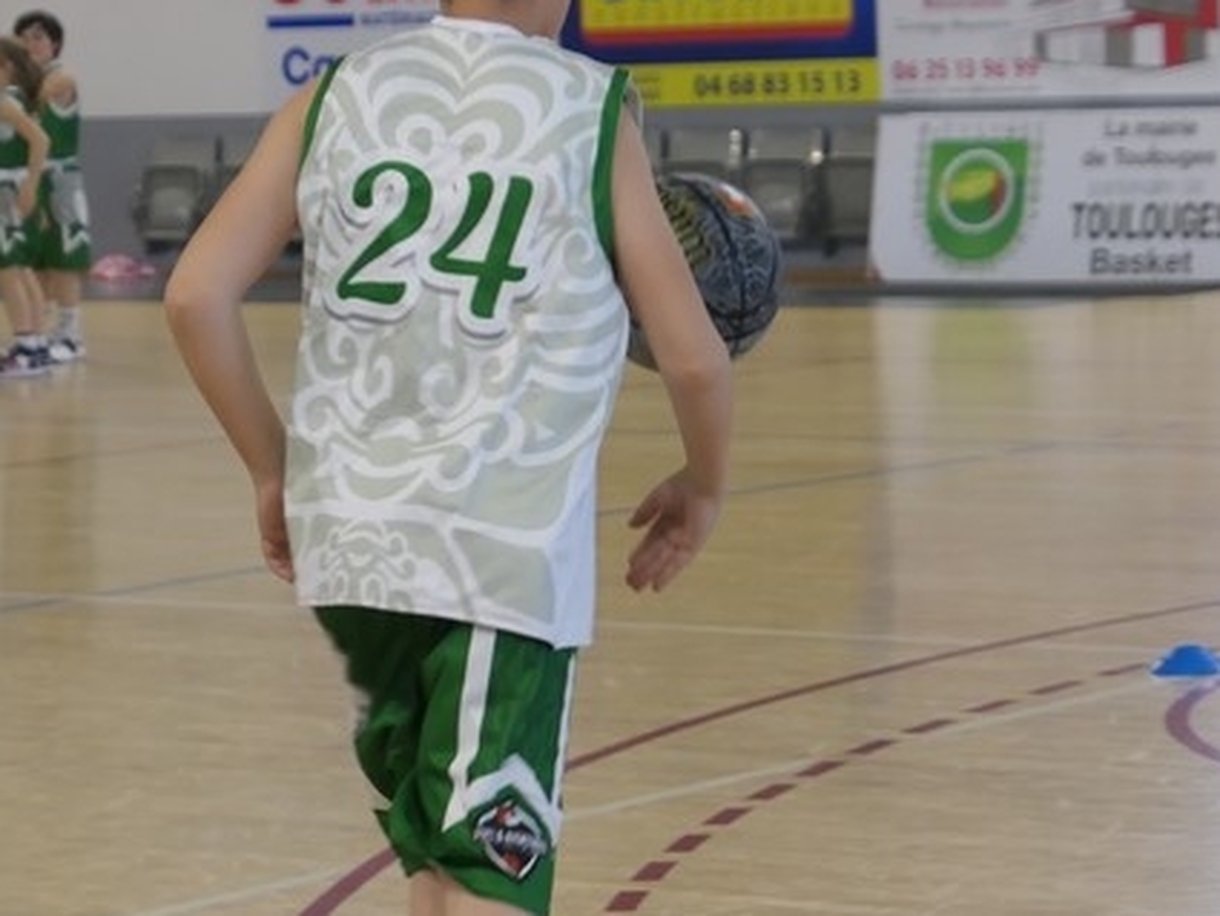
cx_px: 844
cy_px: 402
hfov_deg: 12.0
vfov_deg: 9.1
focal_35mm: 164
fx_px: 5782
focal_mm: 26.4
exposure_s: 1/125
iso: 640
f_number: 2.8
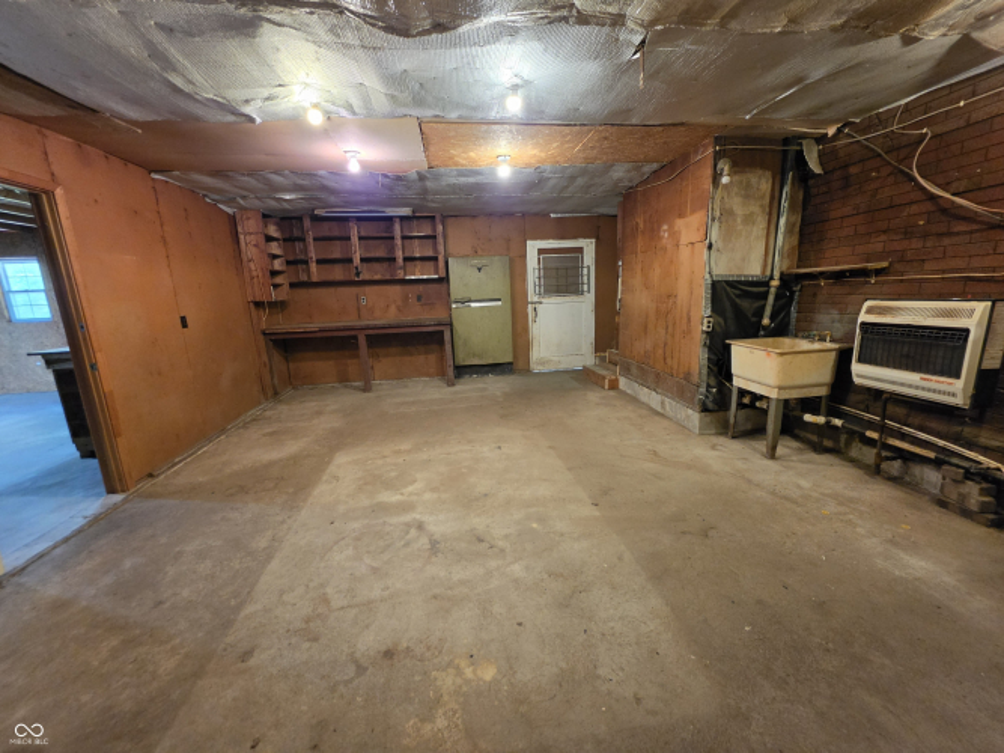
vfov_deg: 89.9
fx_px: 377
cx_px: 502
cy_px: 376
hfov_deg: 106.2
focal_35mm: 13
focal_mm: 2.2
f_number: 1.9
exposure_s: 1/60
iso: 500
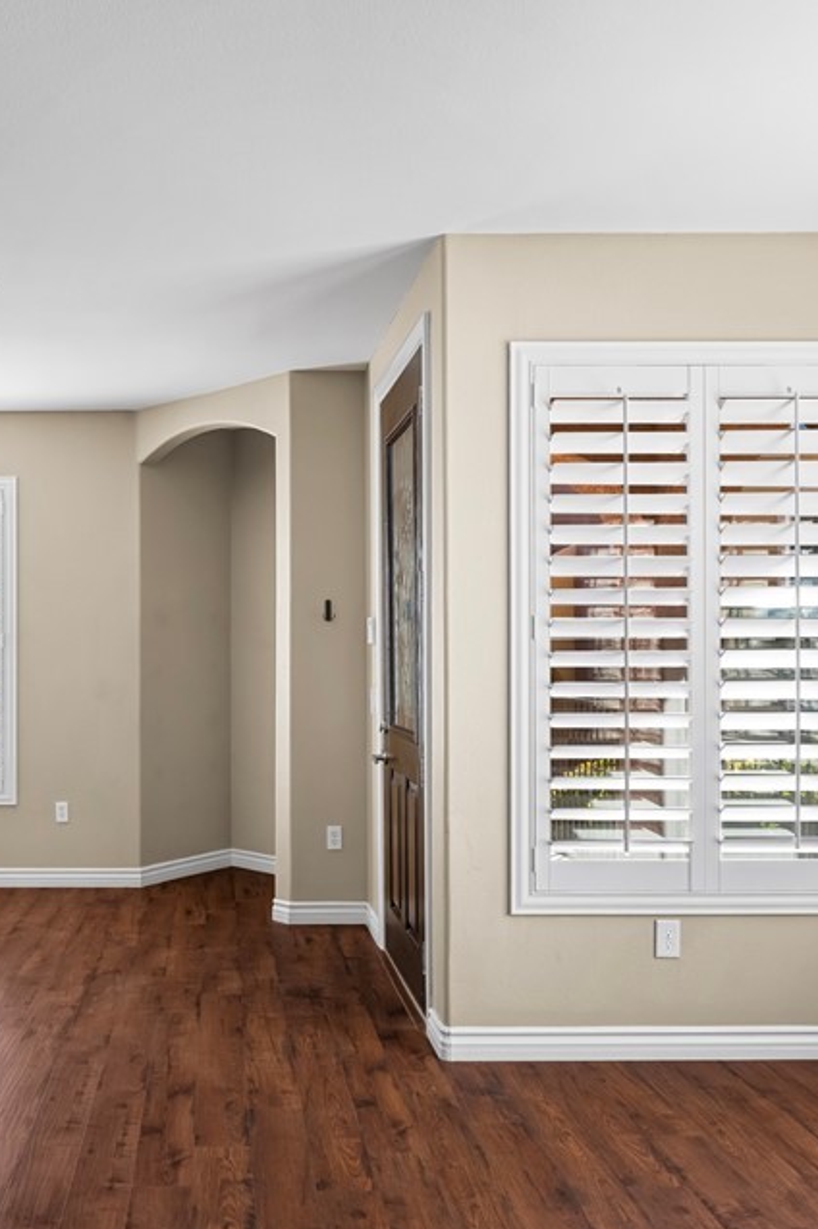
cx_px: 218
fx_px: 989
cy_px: 652
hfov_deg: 43.7
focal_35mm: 29
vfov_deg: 63.6
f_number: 8
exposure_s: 1/500
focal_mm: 17
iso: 500
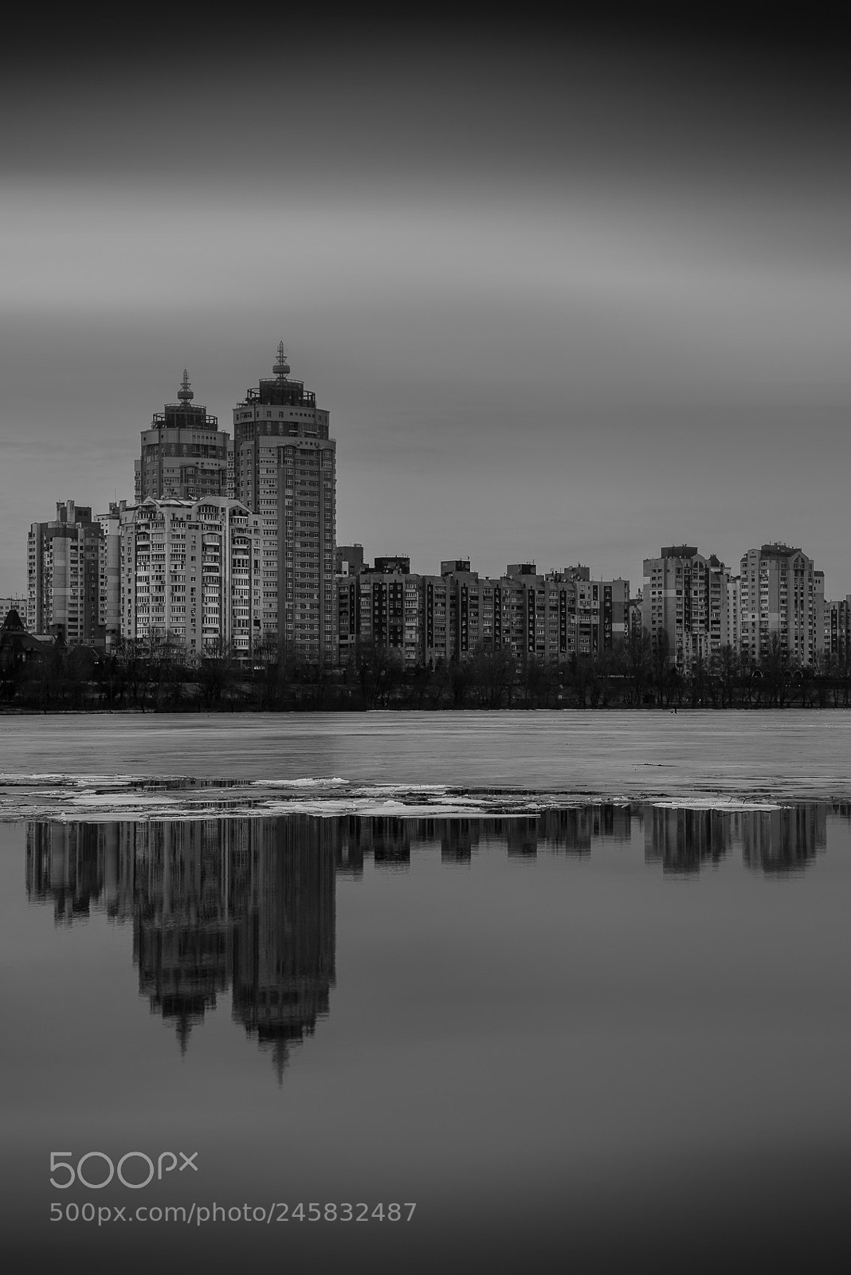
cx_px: 426
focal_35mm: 70
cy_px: 638
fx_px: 2480
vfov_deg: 28.8
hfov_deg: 19.5
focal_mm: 70
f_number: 6.3
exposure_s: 1/8
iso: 64
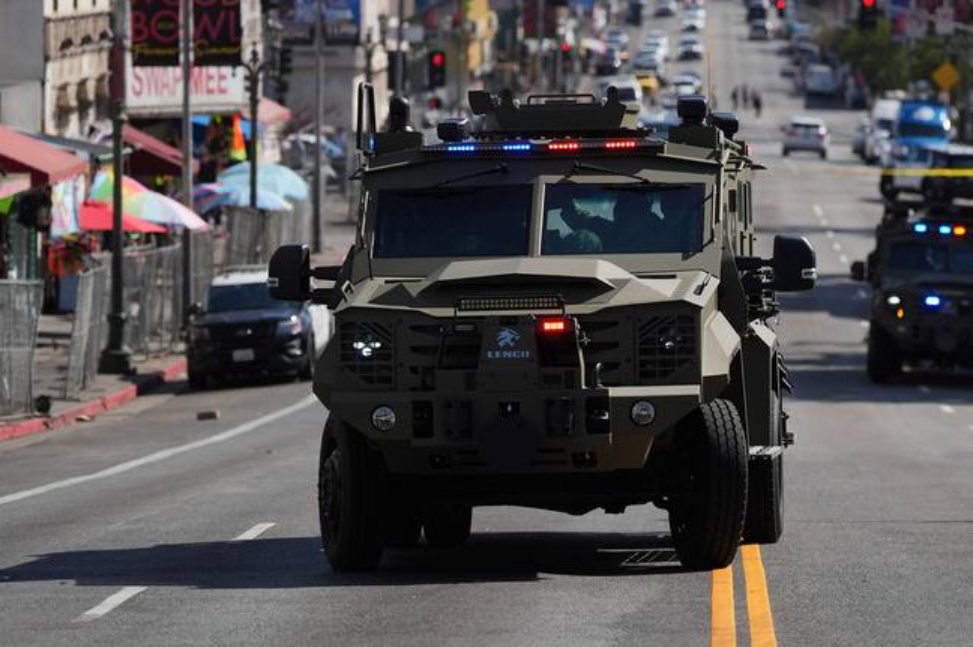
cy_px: 140
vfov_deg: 6.7
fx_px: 5509
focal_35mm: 204
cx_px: 643
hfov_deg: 10.1
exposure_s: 1/25600
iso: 640
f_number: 2.8
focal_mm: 129
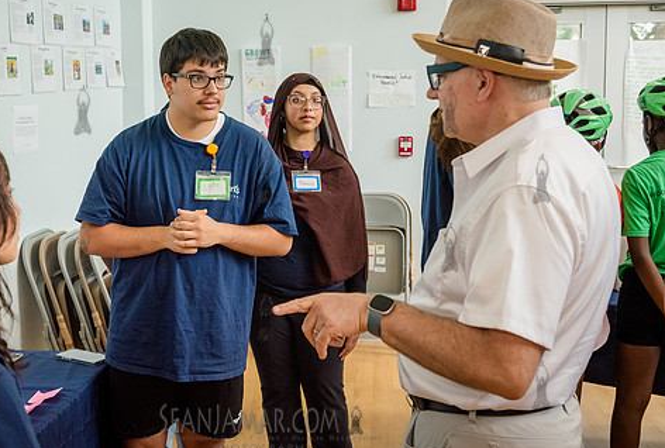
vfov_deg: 28.8
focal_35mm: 47
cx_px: 270
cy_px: 178
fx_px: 871
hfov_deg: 41.6
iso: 3200
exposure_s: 1/400
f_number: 4.5
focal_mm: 38
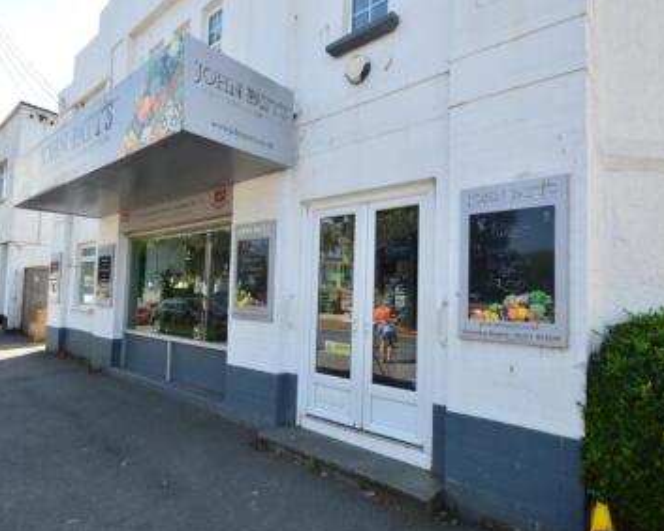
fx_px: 373
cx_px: 293
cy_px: 266
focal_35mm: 19
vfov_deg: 70.8
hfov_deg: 83.0
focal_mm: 10
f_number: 10
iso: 400
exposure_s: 1/250
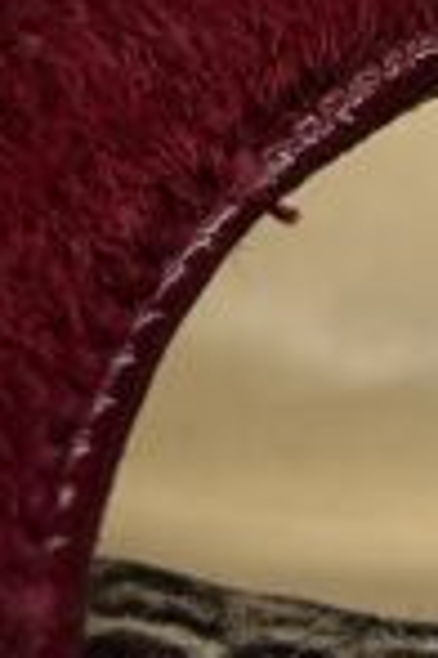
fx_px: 3431
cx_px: 411
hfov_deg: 7.3
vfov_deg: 10.8
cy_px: -40
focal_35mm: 188
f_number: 1.5
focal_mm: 5.7
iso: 40
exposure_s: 1/230
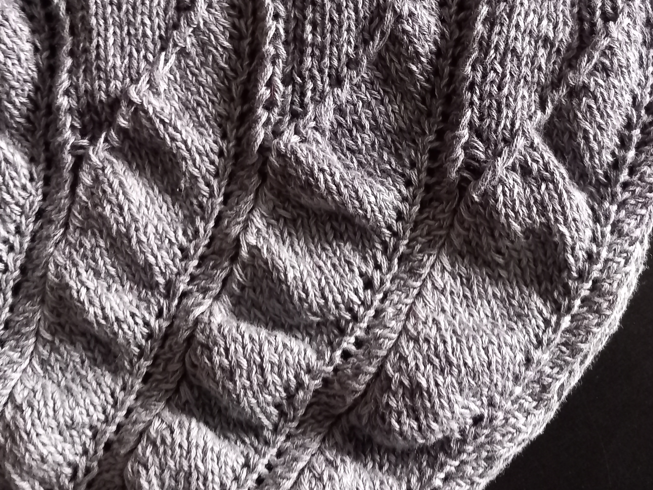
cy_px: 111
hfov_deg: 36.7
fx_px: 981
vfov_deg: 27.6
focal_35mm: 52
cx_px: 392
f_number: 1.8
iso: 640
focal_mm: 4
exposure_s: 1/20
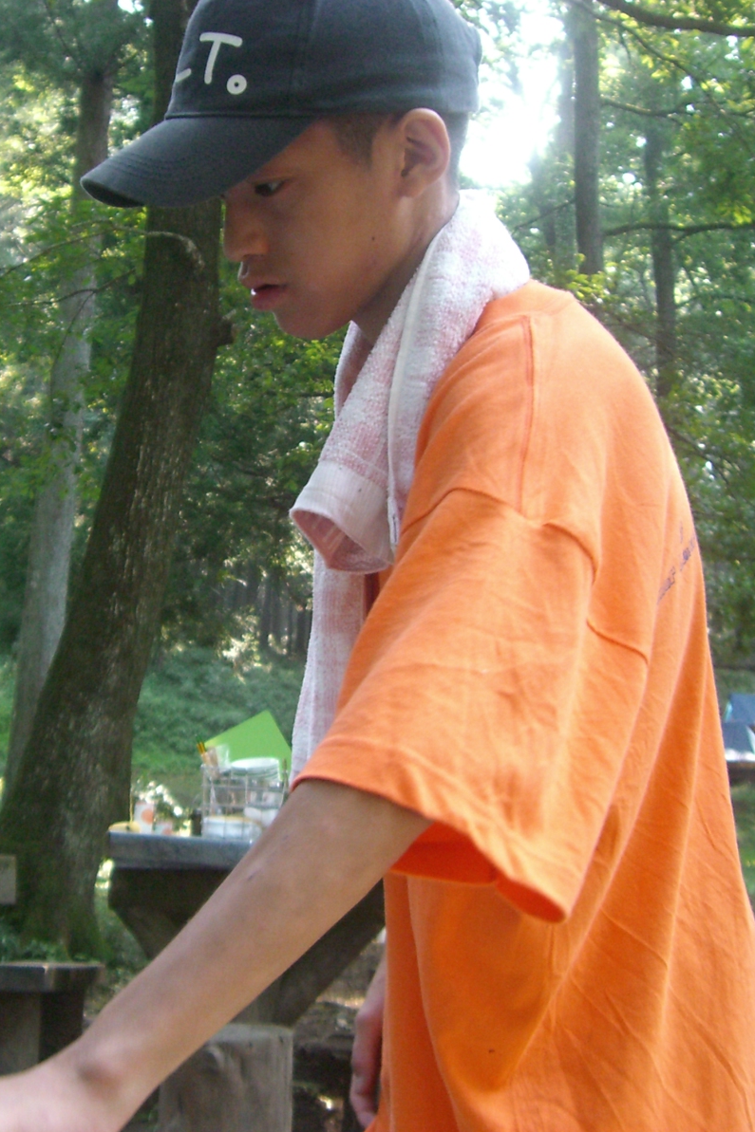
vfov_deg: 37.5
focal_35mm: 53
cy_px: 564
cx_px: 271
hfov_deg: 25.4
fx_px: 1668
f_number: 2.7
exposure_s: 1/100
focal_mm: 6.2
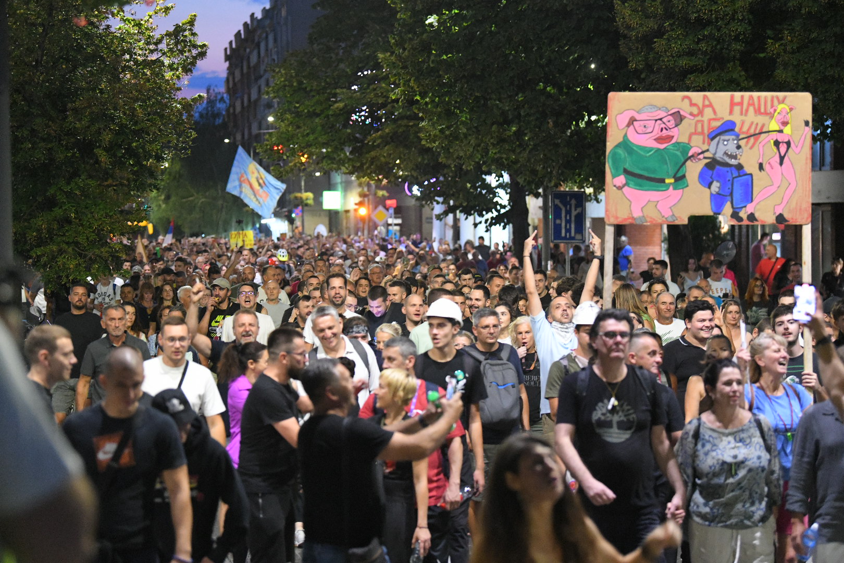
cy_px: 282
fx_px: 2344
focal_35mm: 100
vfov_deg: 13.7
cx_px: 422
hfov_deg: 20.4
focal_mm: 100
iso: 10000
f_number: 3.2
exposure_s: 1/100
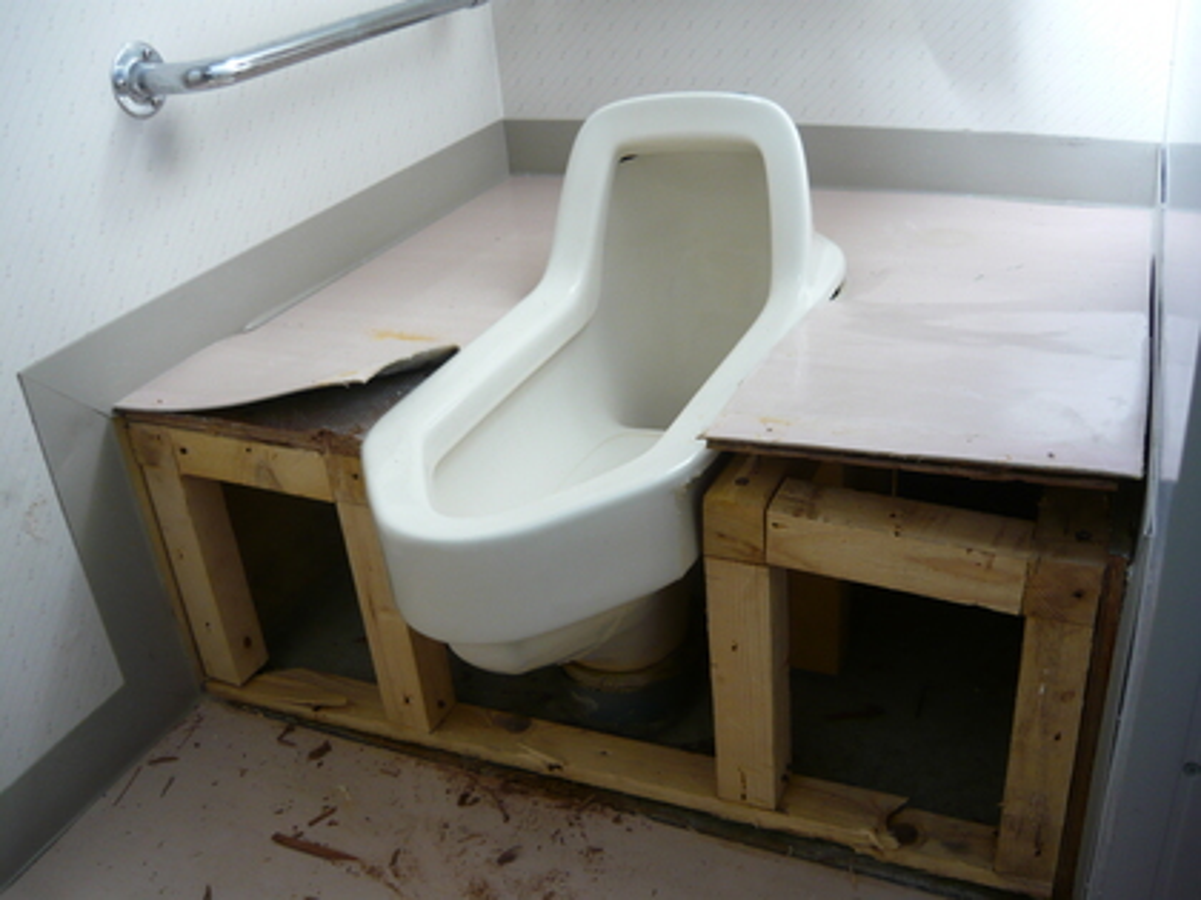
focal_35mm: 33
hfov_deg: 55.4
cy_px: 450
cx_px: 600
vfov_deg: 42.9
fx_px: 1145
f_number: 2.8
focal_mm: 5.5
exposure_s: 1/30
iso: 125
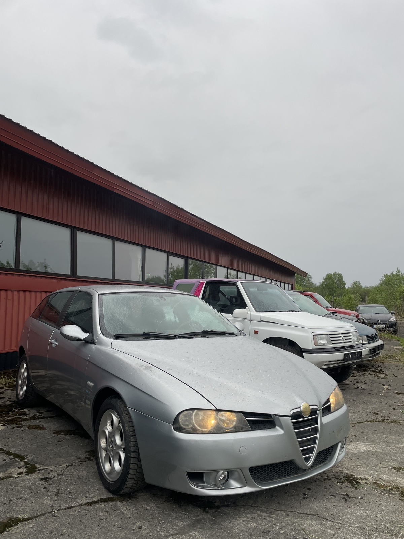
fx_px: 405
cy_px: 270
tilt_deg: +6.3
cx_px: 202
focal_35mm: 26
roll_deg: -0.9
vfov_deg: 67.3
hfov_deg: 53.1
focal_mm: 4.2
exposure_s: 1/149
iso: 32
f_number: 1.6
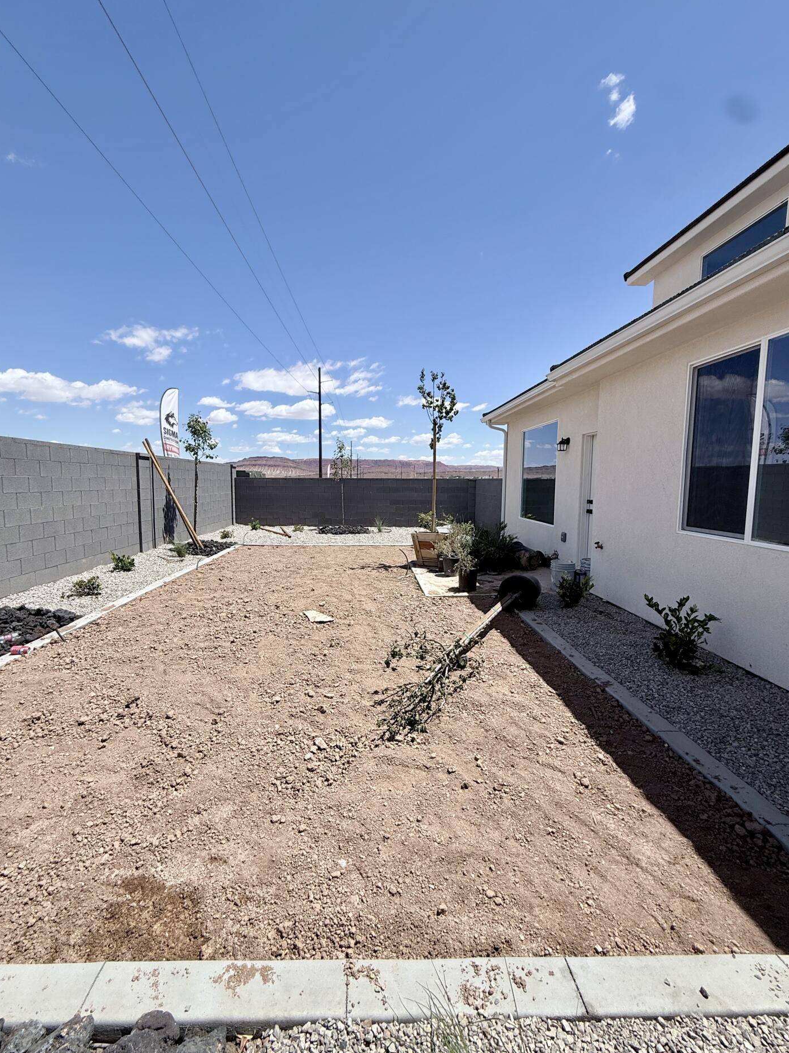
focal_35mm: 15
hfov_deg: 81.7
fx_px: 456
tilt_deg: -5.3
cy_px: 526
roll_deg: +0.2
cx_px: 374
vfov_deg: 98.2
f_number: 2.2
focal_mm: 2.22
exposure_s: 1/3125
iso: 50
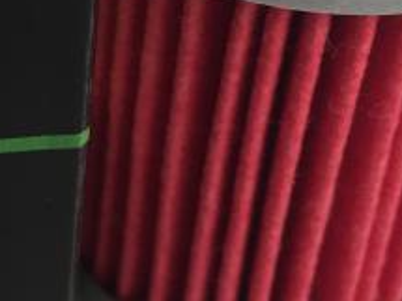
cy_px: 86
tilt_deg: -37.5
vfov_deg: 13.7
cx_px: -34
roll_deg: -3.8
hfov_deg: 17.6
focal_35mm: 108
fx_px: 1254
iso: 32
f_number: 2.2
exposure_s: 1/30
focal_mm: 4.15
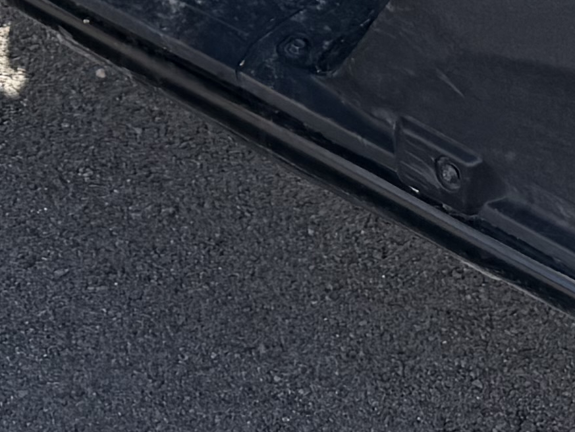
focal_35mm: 157
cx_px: 46
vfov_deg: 8.3
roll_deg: -1.1
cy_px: -766
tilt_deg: -17.0
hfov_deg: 12.5
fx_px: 2608
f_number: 1.78
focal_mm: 6.76
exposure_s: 1/1553
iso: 80
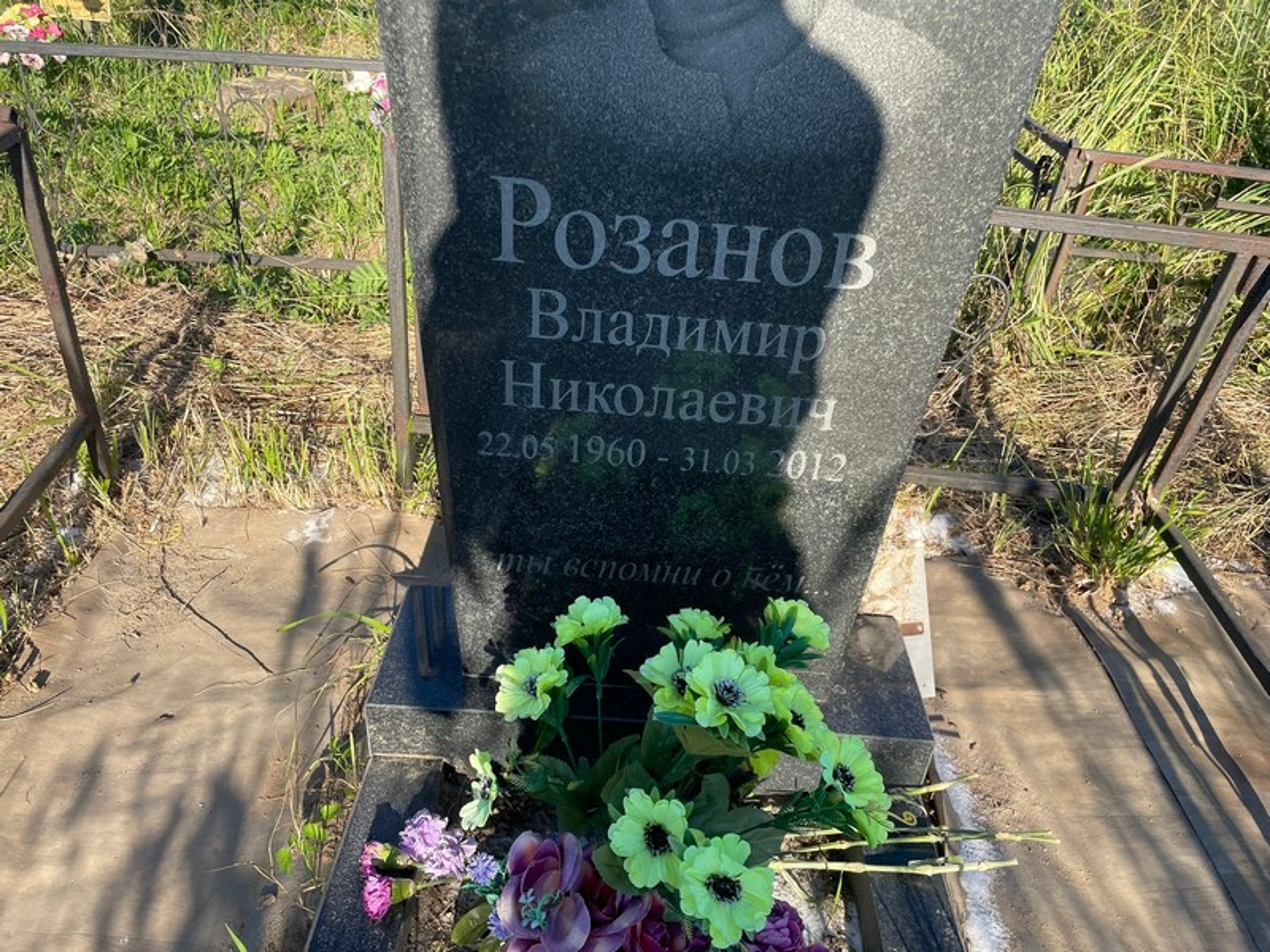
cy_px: 476
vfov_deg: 53.1
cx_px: 635
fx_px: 954
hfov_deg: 67.3
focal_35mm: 26
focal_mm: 4.2
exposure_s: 1/1159
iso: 32
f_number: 1.6
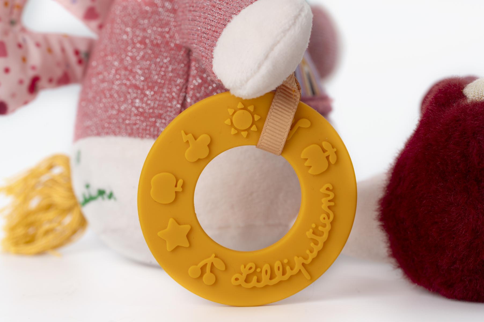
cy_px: 161
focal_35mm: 105
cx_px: 242
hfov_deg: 19.5
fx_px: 1411
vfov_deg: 13.0
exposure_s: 1/100
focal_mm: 105
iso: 100
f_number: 13
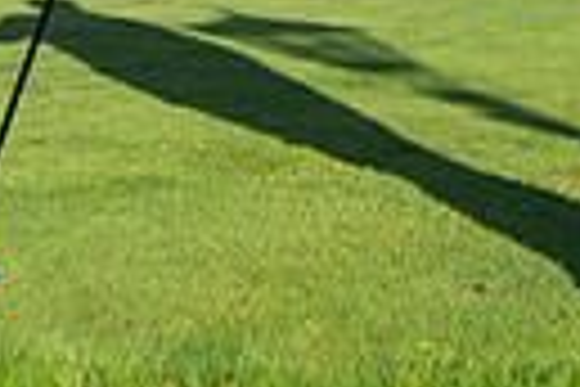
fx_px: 1740
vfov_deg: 11.1
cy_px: -466
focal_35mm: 108
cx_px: 459
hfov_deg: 18.8
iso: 400
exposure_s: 1/1600
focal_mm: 16
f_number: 5.6
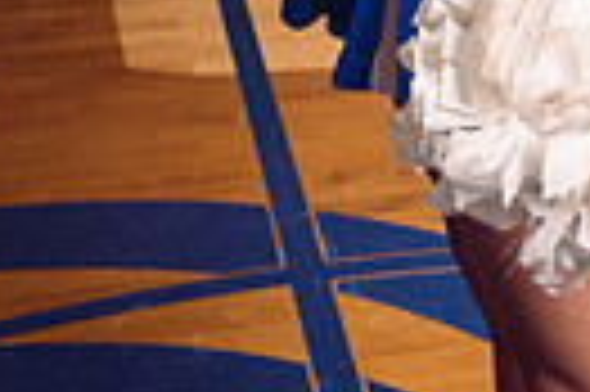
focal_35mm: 127
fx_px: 2079
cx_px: 545
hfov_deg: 15.9
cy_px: -577
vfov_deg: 9.5
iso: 250
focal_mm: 37
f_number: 8
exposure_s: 1/250
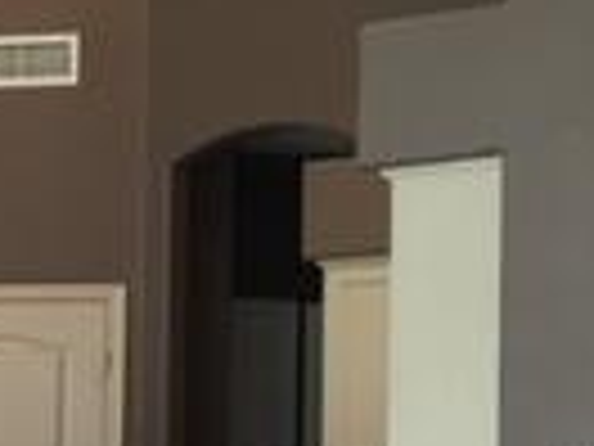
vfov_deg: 10.4
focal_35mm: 141
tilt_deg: +0.2
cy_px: 478
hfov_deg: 11.6
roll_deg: -0.7
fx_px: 2420
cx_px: -824
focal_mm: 4.15
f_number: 2.2
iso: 50
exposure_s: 1/15
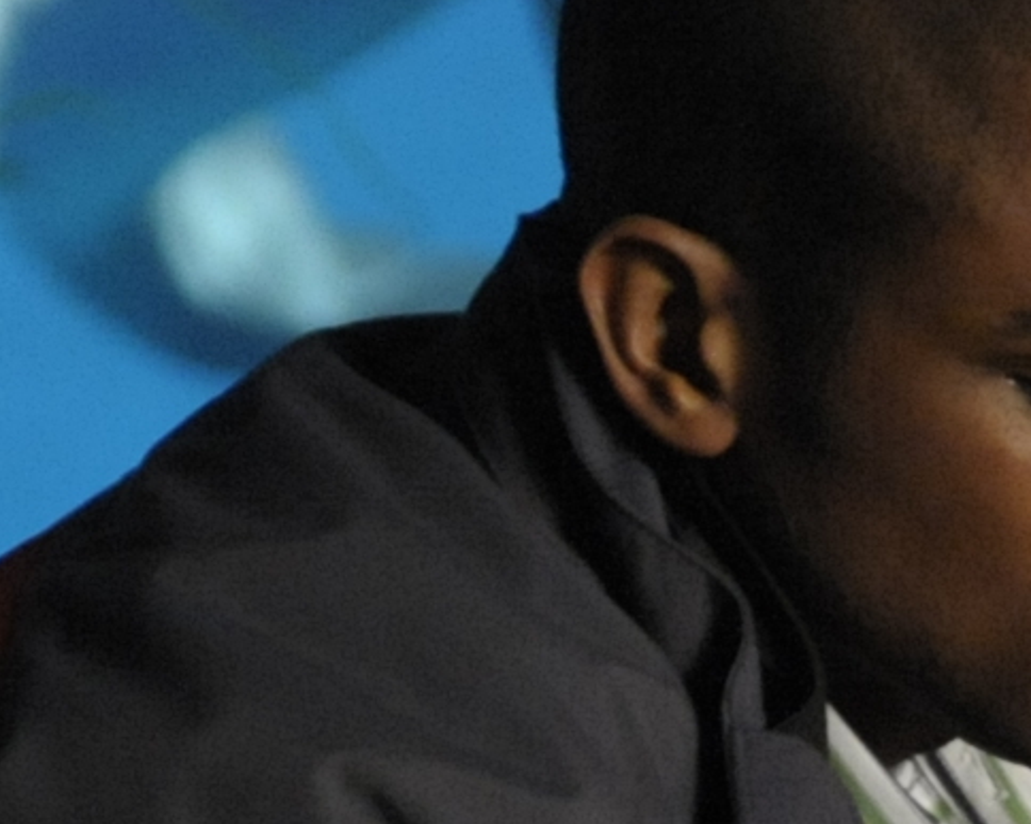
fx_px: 9793
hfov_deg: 6.0
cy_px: 1075
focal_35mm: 321
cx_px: 763
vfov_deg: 4.8
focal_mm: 52
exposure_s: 1/200
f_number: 2.8
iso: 3200
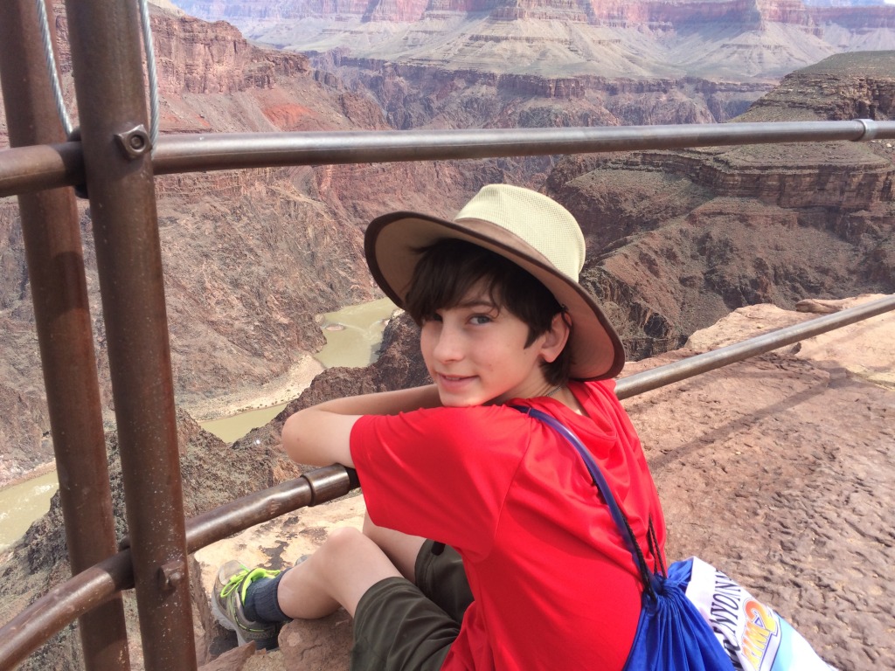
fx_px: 750
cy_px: 336
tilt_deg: -22.9
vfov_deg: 48.2
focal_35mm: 29
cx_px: 448
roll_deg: -2.1
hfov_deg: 61.7
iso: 32
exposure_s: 1/1001
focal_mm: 4.15
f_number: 2.2
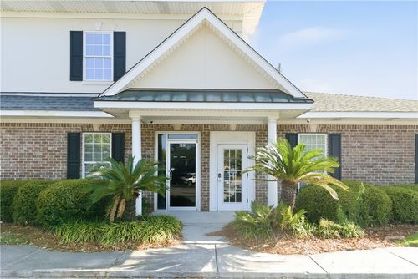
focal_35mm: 20
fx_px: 232
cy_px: 140
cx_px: 209
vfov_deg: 62.0
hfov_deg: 83.9
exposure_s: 1/320
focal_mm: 20
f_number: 5
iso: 2500
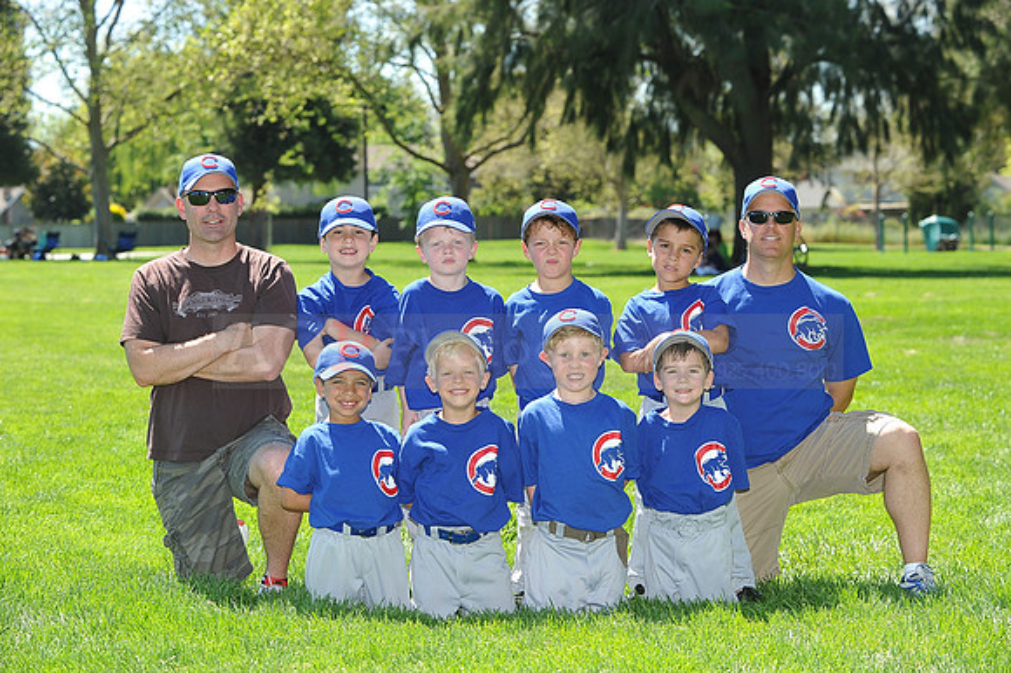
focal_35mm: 105
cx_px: 506
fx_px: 2947
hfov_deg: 19.5
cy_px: 336
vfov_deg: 13.0
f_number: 7.1
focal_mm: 105
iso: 200
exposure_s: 1/250
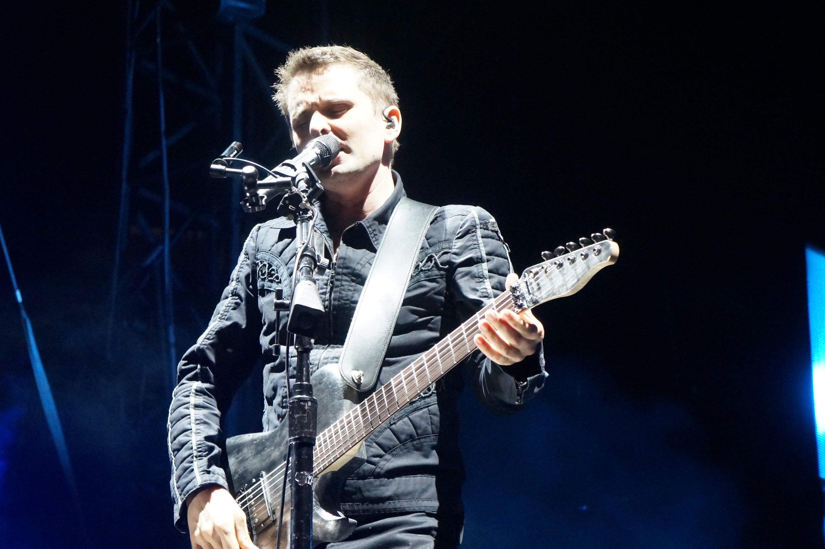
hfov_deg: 20.1
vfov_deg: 13.4
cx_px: 351
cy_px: 296
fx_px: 2327
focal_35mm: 102
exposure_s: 1/100
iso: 3200
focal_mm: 55
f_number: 5.6
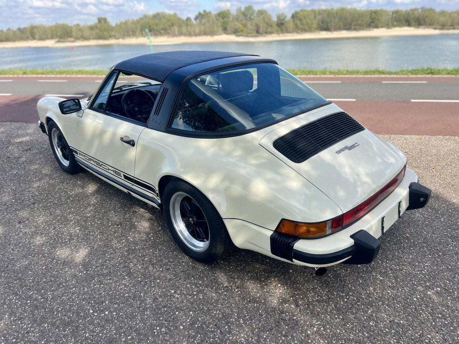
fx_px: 345
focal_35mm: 26
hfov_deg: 67.3
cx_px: 230
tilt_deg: -22.4
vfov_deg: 53.1
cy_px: 172
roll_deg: +1.1
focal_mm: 5.7
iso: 50
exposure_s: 1/2457
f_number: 1.5
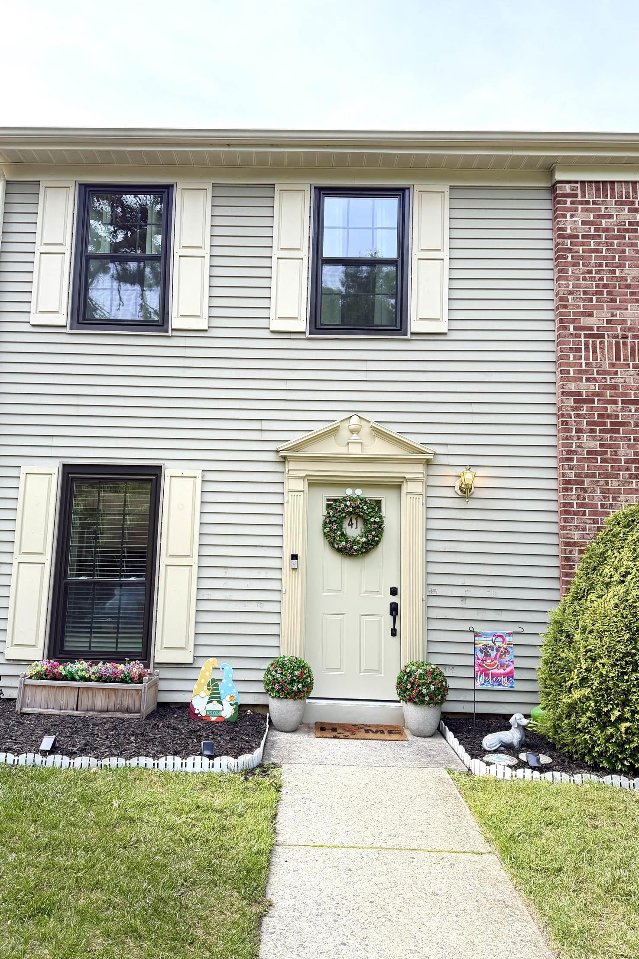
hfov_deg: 49.5
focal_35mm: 26
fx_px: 692
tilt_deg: +7.3
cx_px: 284
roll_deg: -1.5
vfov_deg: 69.4
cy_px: 472
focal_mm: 6.76
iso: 100
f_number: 1.78
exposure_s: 1/543
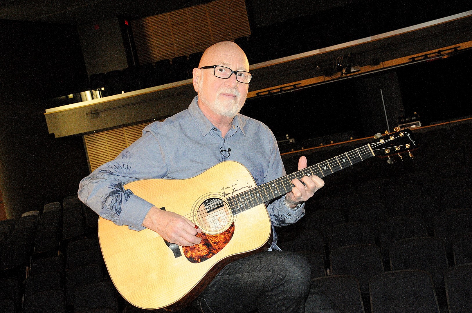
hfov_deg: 41.2
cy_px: 156
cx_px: 236
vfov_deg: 28.0
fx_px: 629
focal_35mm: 48
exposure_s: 1/60
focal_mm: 32
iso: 3200
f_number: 7.1
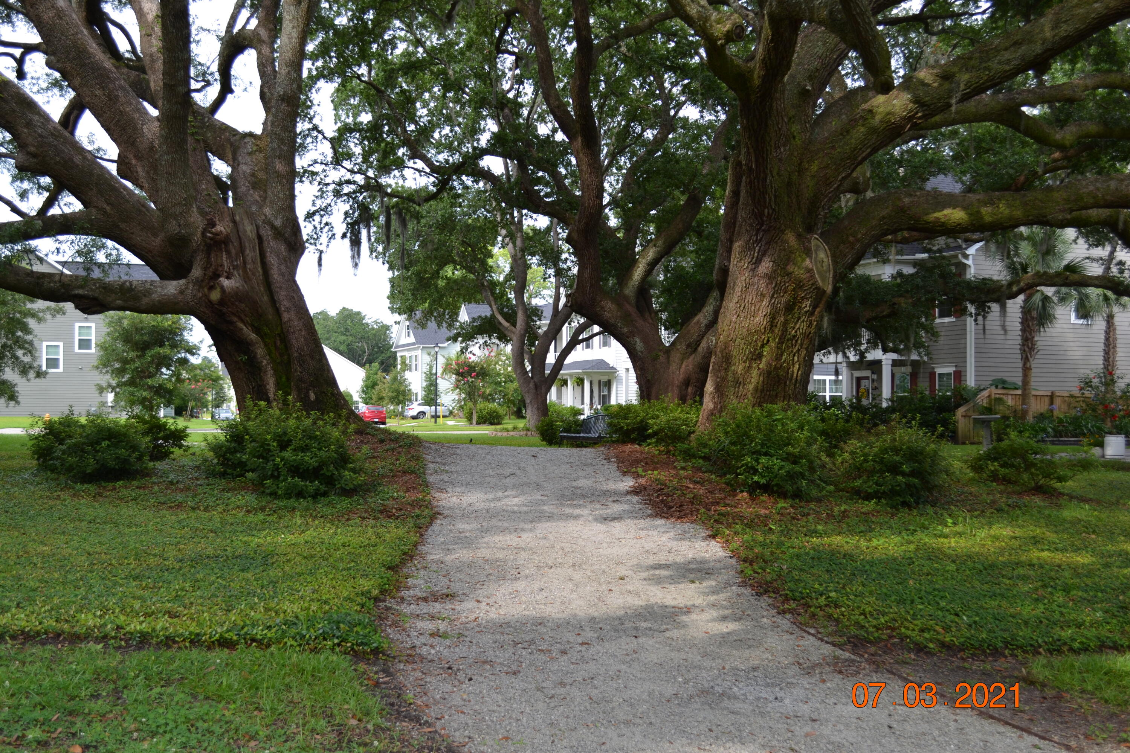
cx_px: 565
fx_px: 1318
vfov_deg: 31.9
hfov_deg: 46.4
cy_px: 376
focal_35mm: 42
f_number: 5.6
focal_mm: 28
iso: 100
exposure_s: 1/125
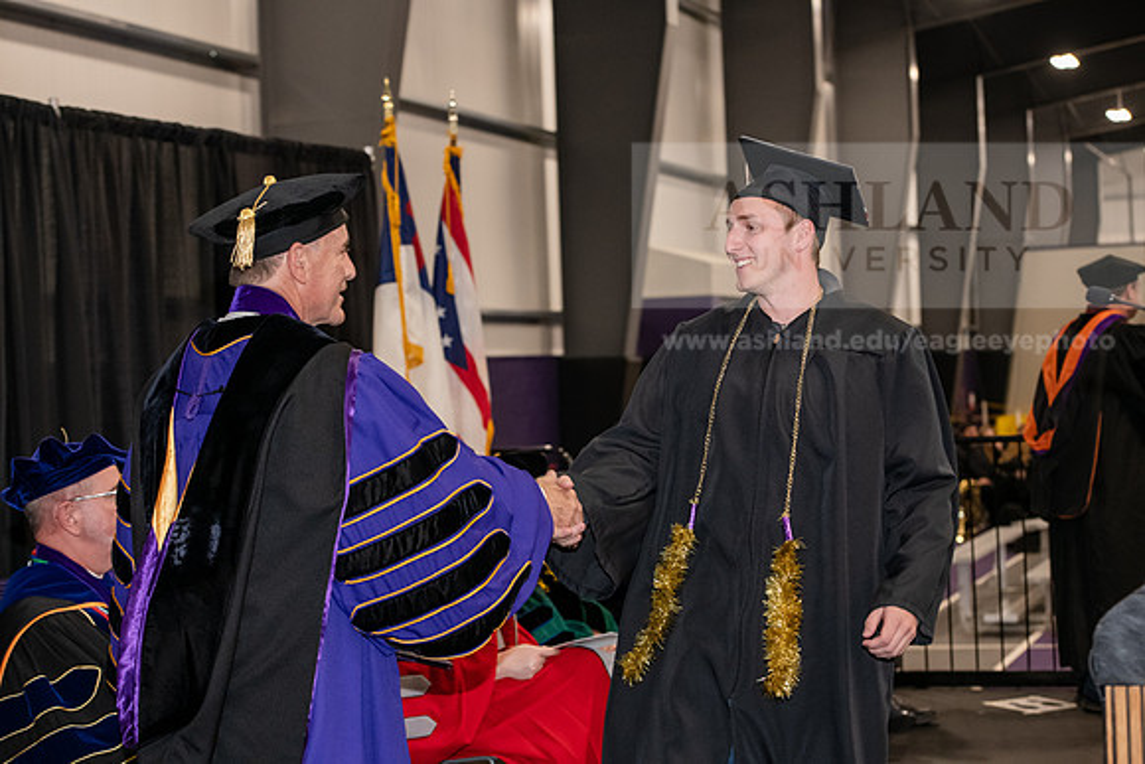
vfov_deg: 19.5
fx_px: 2227
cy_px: 382
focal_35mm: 70
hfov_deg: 28.8
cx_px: 572
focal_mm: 70
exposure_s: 1/200
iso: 2500
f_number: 5
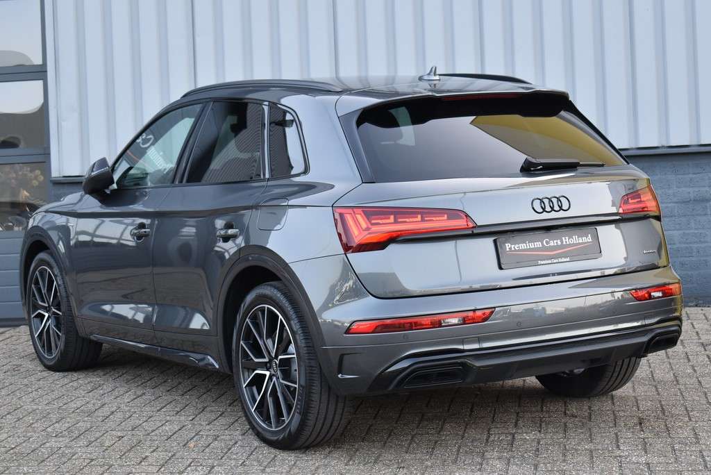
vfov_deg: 18.2
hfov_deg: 27.0
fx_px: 1482
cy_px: 238
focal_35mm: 75
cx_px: 356
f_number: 6.3
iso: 400
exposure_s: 1/160
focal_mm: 50
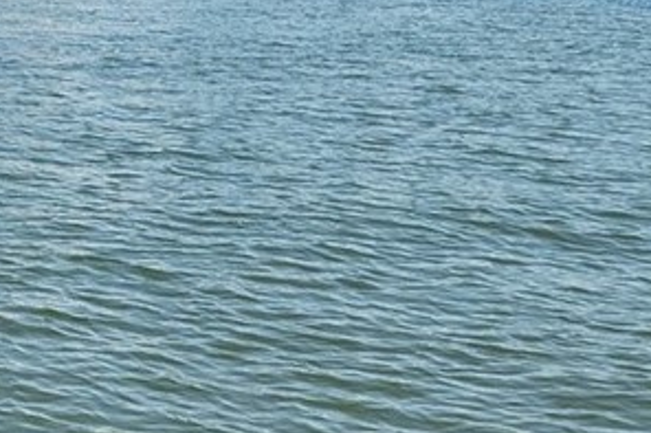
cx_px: -432
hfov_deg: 19.3
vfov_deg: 15.4
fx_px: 1554
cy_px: -71
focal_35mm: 86
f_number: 8
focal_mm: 10
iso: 200
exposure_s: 1/500
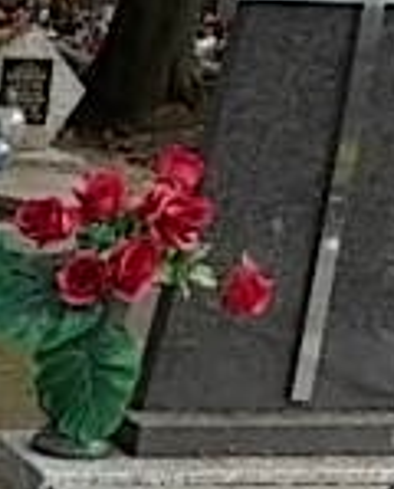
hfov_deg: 11.7
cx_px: -427
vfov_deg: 15.5
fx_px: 1698
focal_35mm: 117
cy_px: 670
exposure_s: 1/250
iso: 80
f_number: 2.7
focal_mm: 4
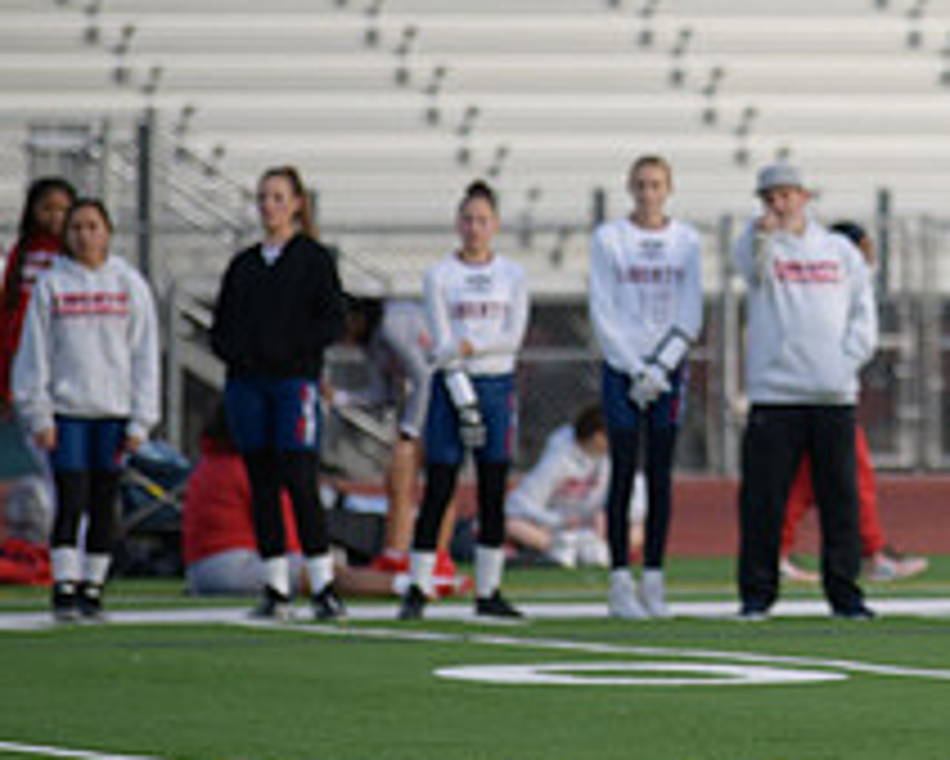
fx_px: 14543
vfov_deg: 3.0
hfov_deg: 3.7
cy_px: 254
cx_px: 977
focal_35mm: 517
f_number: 2.8
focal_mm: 200
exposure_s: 1/4000
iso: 640
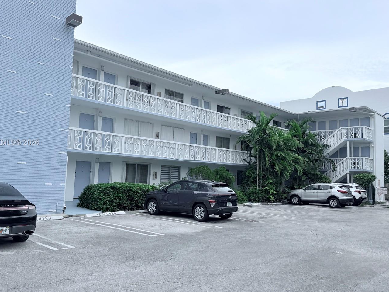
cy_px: 143
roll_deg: -1.0
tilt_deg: +4.3
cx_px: 188
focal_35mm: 30
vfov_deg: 46.8
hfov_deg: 59.9
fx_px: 337
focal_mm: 6.76
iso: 80
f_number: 1.78
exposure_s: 1/2907
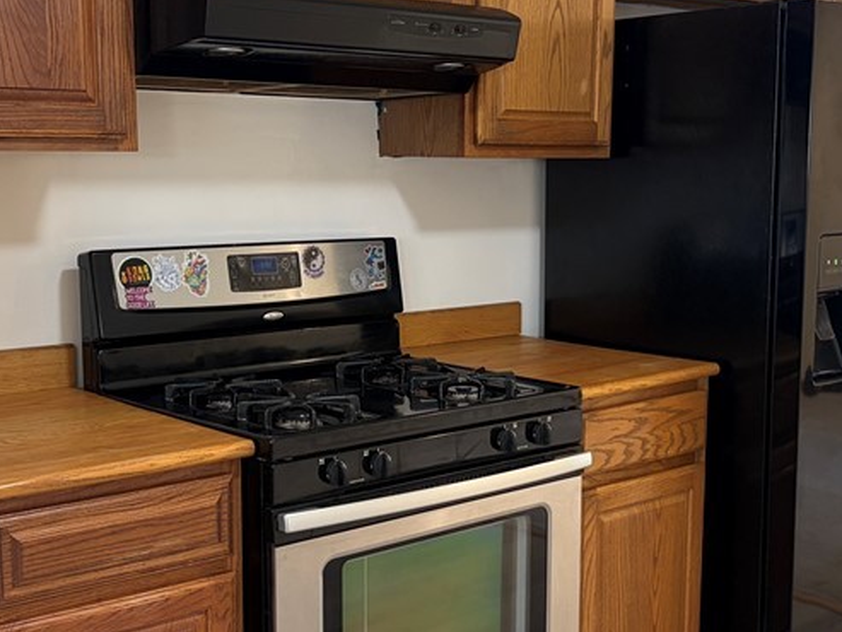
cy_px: 366
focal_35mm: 54
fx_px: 1314
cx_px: 451
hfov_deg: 35.5
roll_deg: -0.3
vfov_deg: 27.0
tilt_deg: -9.9
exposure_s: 1/60
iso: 100
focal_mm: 5.96
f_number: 1.6
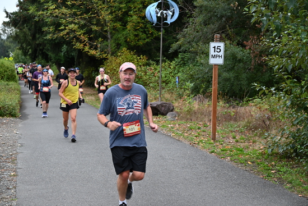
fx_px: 599
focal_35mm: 70
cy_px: 103
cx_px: 154
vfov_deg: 19.5
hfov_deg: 28.8
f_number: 6
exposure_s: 1/125
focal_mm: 70
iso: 560
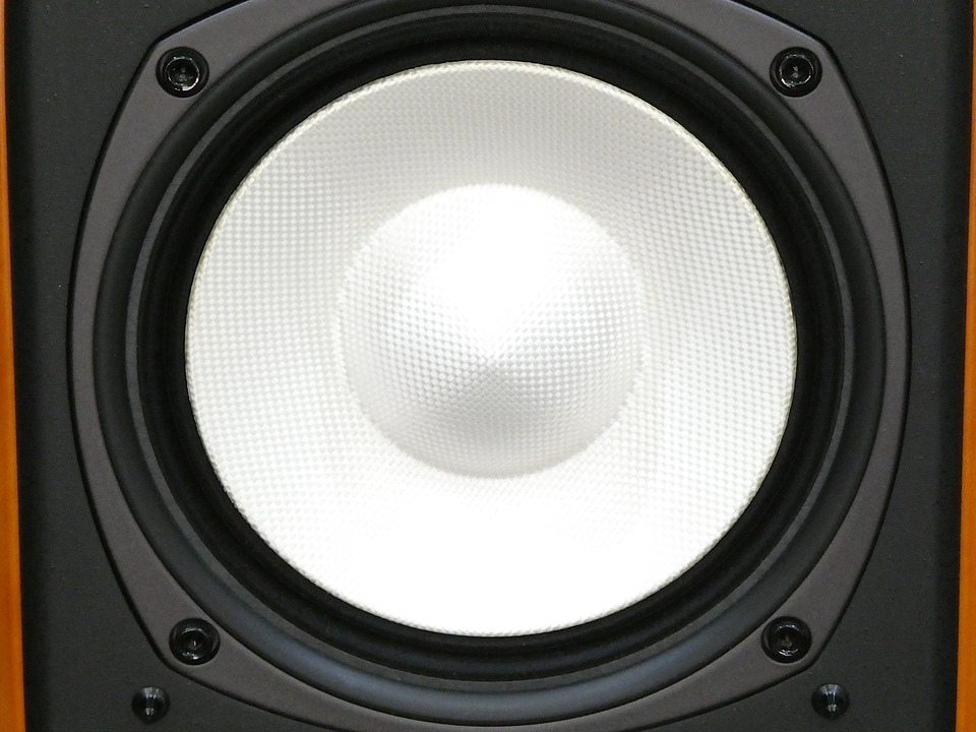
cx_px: 488
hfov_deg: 10.7
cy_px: 366
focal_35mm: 185
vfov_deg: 8.0
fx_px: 5216
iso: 1250
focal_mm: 33.2
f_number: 5.6
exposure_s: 1/80
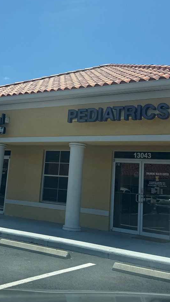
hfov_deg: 26.9
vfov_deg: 46.1
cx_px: 54
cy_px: 121
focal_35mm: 44
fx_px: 353
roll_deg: -5.2
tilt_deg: +11.0
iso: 80
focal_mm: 6.76
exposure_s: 1/4167
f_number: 1.78
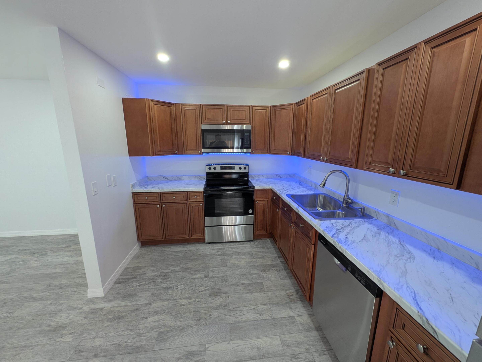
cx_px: 241
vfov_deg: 89.9
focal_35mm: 13
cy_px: 181
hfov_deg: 106.2
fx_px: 181
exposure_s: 1/23.8
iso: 54
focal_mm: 1.54
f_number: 2.2
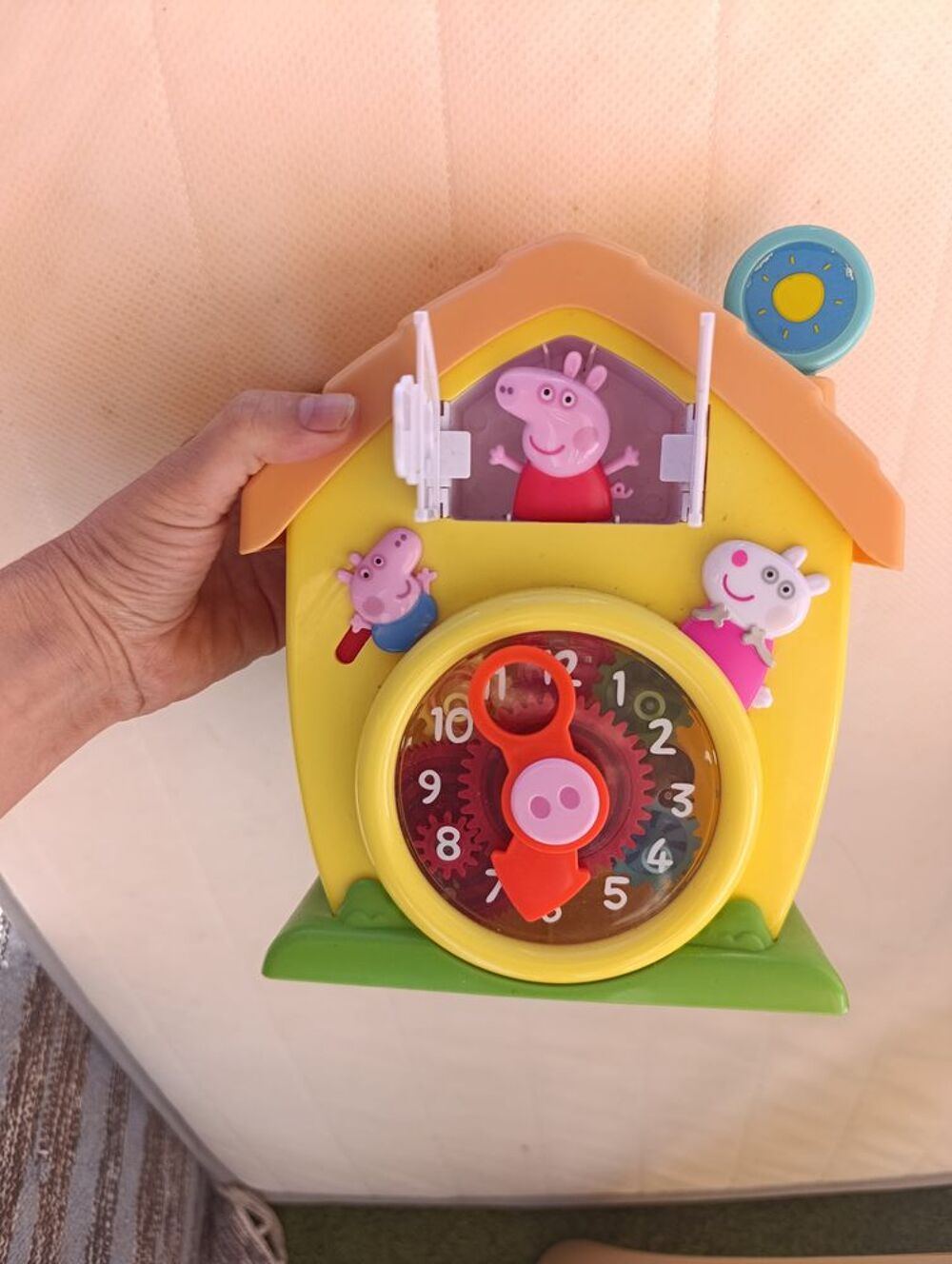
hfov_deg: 59.0
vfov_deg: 73.8
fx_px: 841
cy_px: 632
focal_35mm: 23
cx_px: 476
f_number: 1.6
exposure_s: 1/178
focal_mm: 6.14
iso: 50
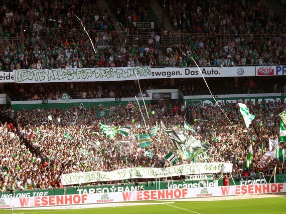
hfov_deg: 11.2
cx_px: 143
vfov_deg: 8.4
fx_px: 1454
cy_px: 107
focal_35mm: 176
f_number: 3.7
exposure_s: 1/500
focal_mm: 31.2
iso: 160
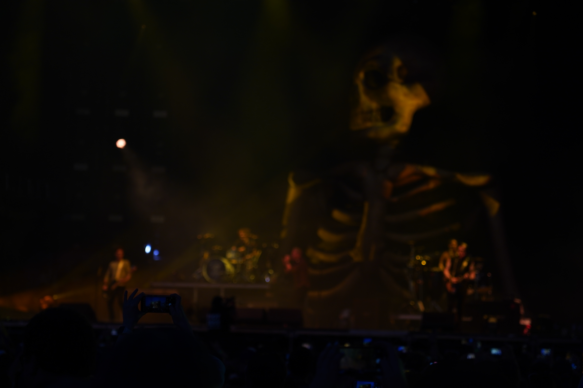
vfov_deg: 13.0
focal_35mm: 105
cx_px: 292
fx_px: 1700
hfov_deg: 19.5
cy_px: 194
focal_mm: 105
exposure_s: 1/125
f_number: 4
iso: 500
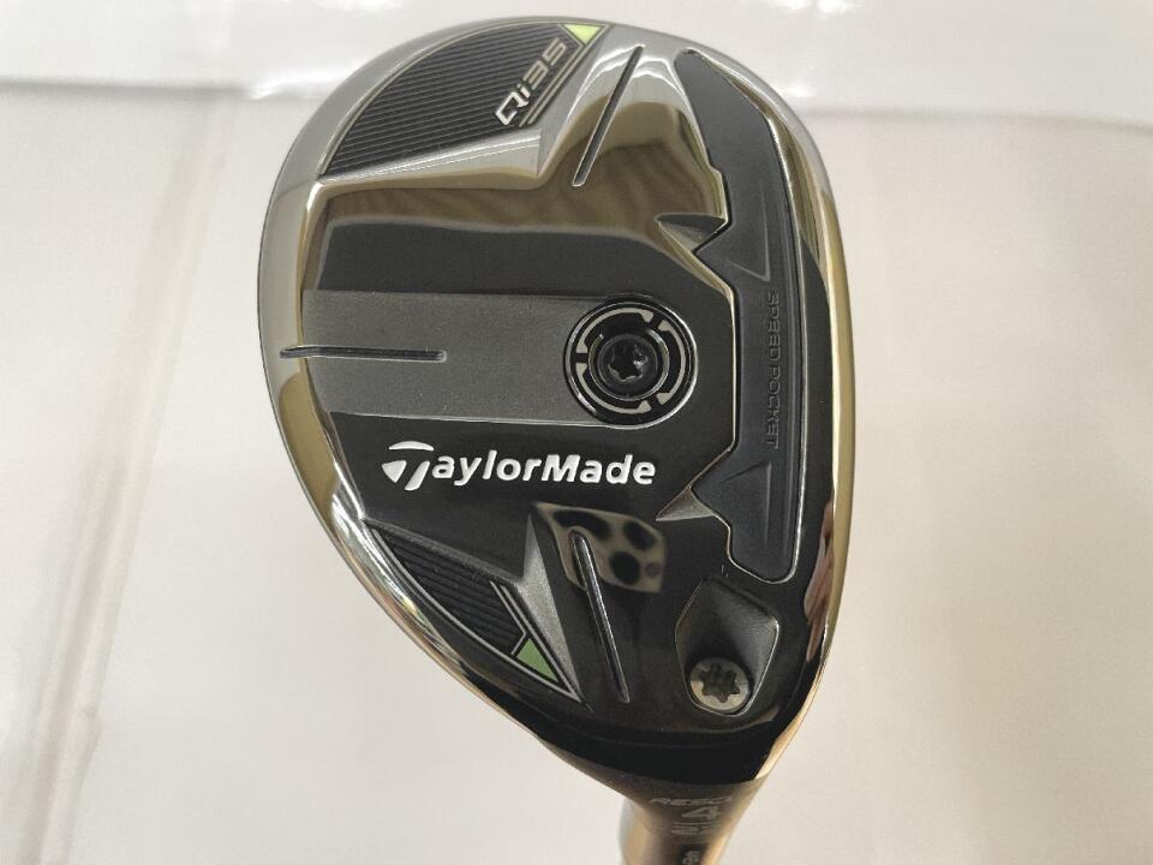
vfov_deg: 53.1
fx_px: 866
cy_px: 432
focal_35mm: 26
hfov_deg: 67.3
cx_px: 576
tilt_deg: -62.4
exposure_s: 1/60
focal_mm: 4.2
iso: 125
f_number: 1.6
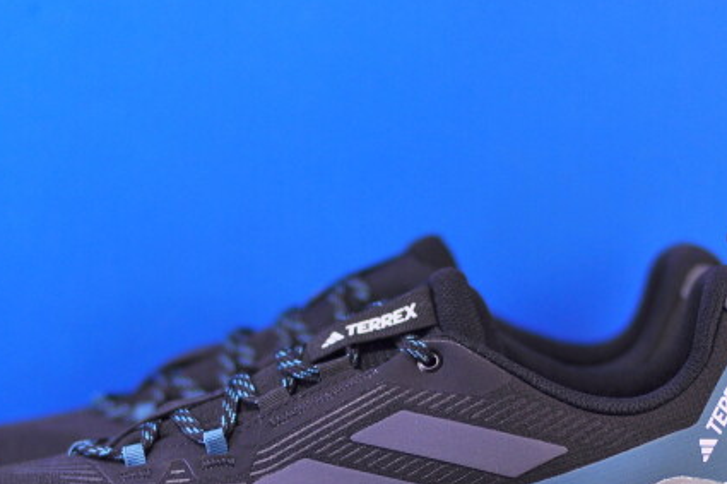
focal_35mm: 141
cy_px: 351
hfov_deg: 14.6
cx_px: 332
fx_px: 2846
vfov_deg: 9.7
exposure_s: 1/320
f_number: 2
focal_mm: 50
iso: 250
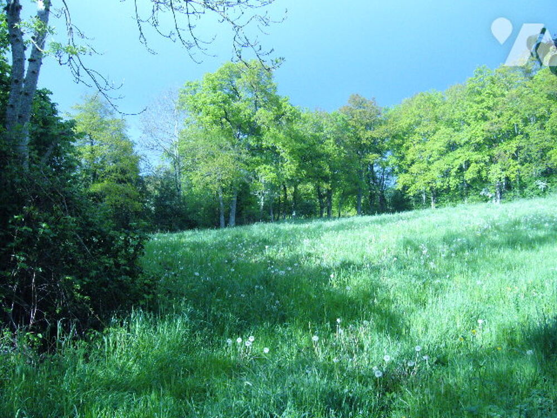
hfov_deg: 52.6
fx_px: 563
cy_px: 209
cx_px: 278
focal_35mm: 35
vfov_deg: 40.7
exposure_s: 1/500
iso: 400
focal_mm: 5.8
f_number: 5.6
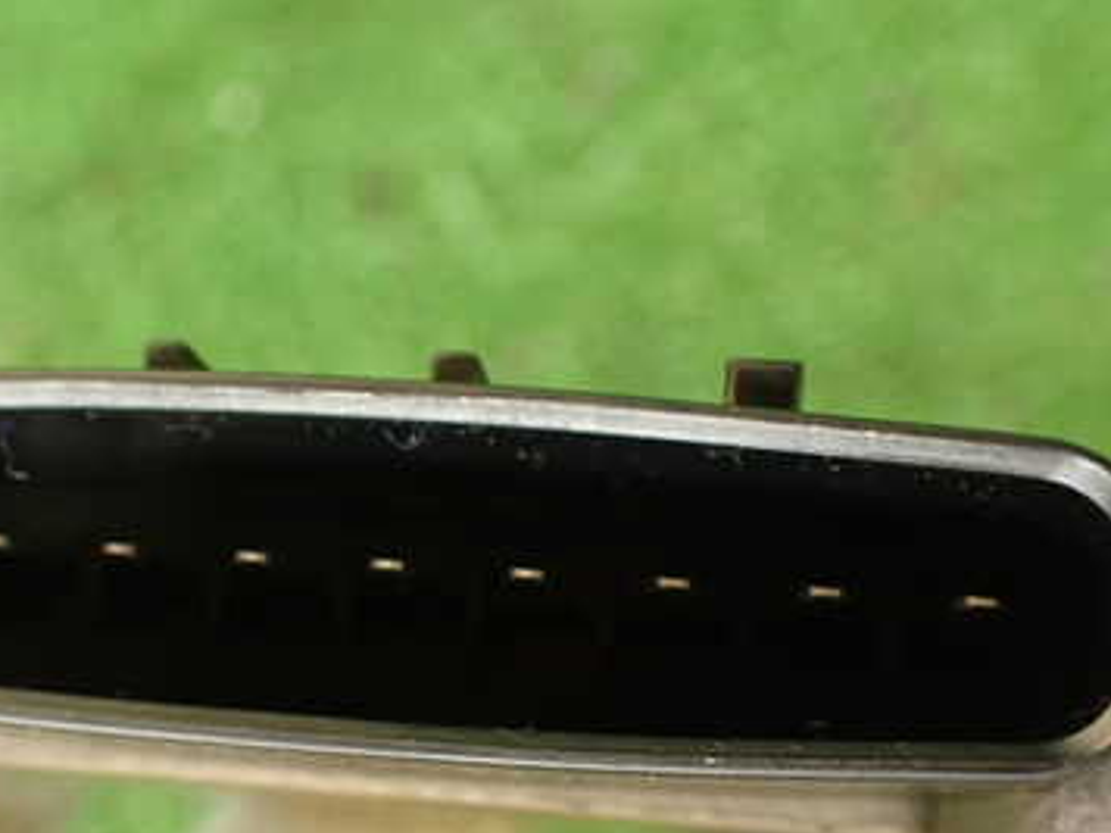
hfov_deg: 35.1
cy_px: 599
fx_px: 1733
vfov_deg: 26.8
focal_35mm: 54
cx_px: 353
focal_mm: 5.79
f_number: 2.4
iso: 250
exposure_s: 1/30
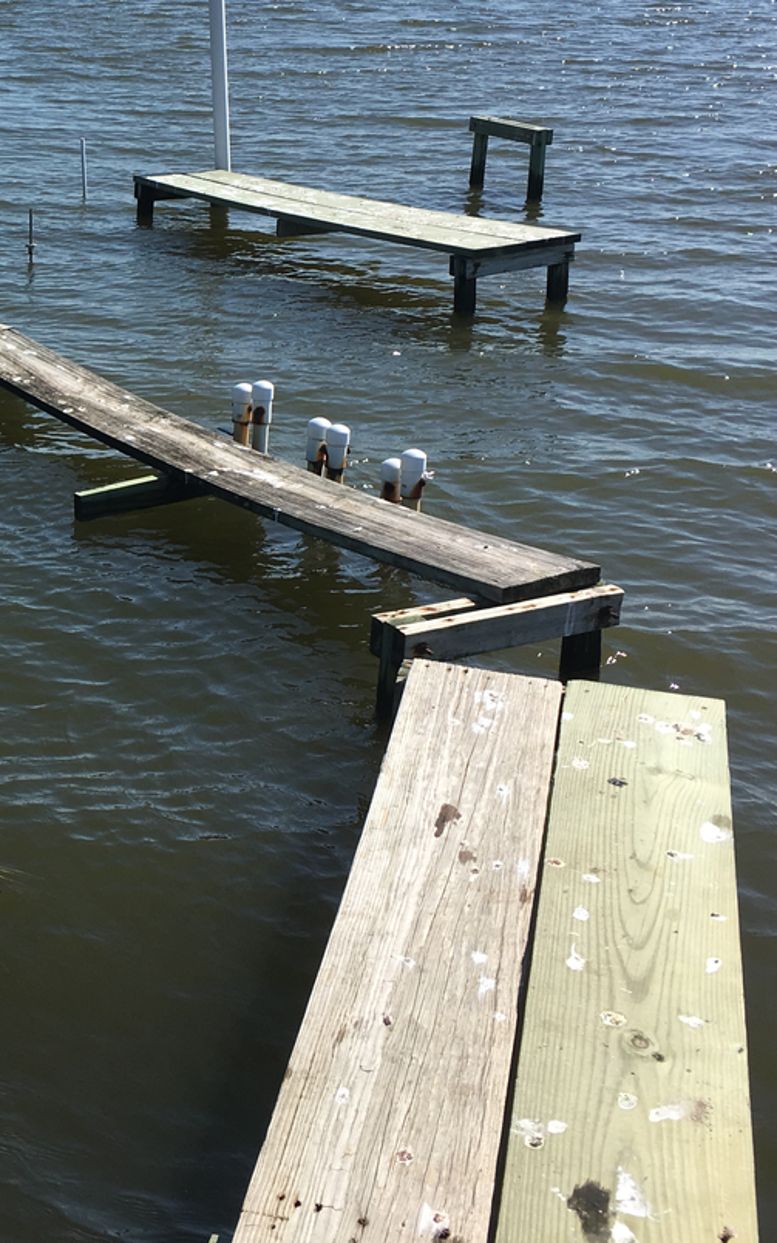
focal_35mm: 51
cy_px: 474
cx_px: -22
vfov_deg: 39.3
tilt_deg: -17.7
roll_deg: -0.2
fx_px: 1728
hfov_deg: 24.1
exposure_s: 1/1832
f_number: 2.2
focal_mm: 4.15
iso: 25
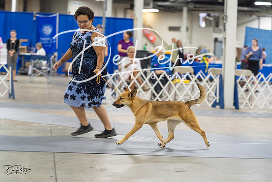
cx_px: 136
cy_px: 91
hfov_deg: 22.6
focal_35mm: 90
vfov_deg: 15.2
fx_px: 680
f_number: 2.8
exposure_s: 1/160
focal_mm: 90
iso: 2000
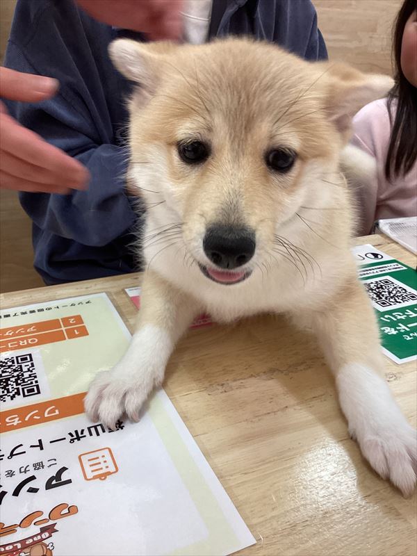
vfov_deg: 58.4
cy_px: 278
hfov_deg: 45.4
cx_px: 208
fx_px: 498
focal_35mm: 31
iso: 64
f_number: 2.4
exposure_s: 1/50
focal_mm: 3.3
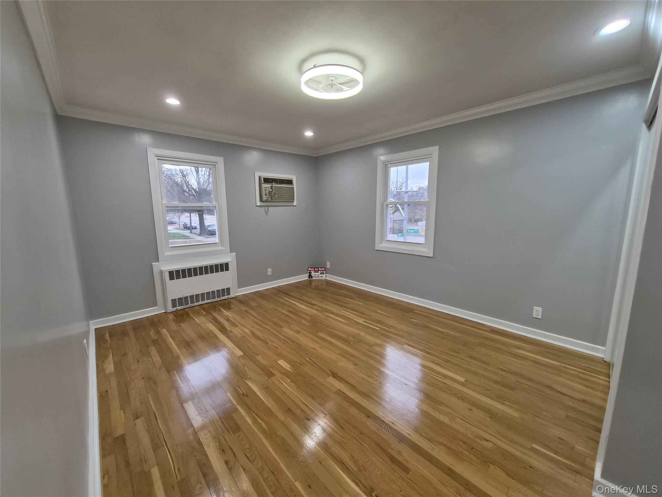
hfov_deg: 106.2
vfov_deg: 89.9
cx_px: 331
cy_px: 248
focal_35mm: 13
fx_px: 249
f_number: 2.2
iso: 80
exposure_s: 1/60
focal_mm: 1.7
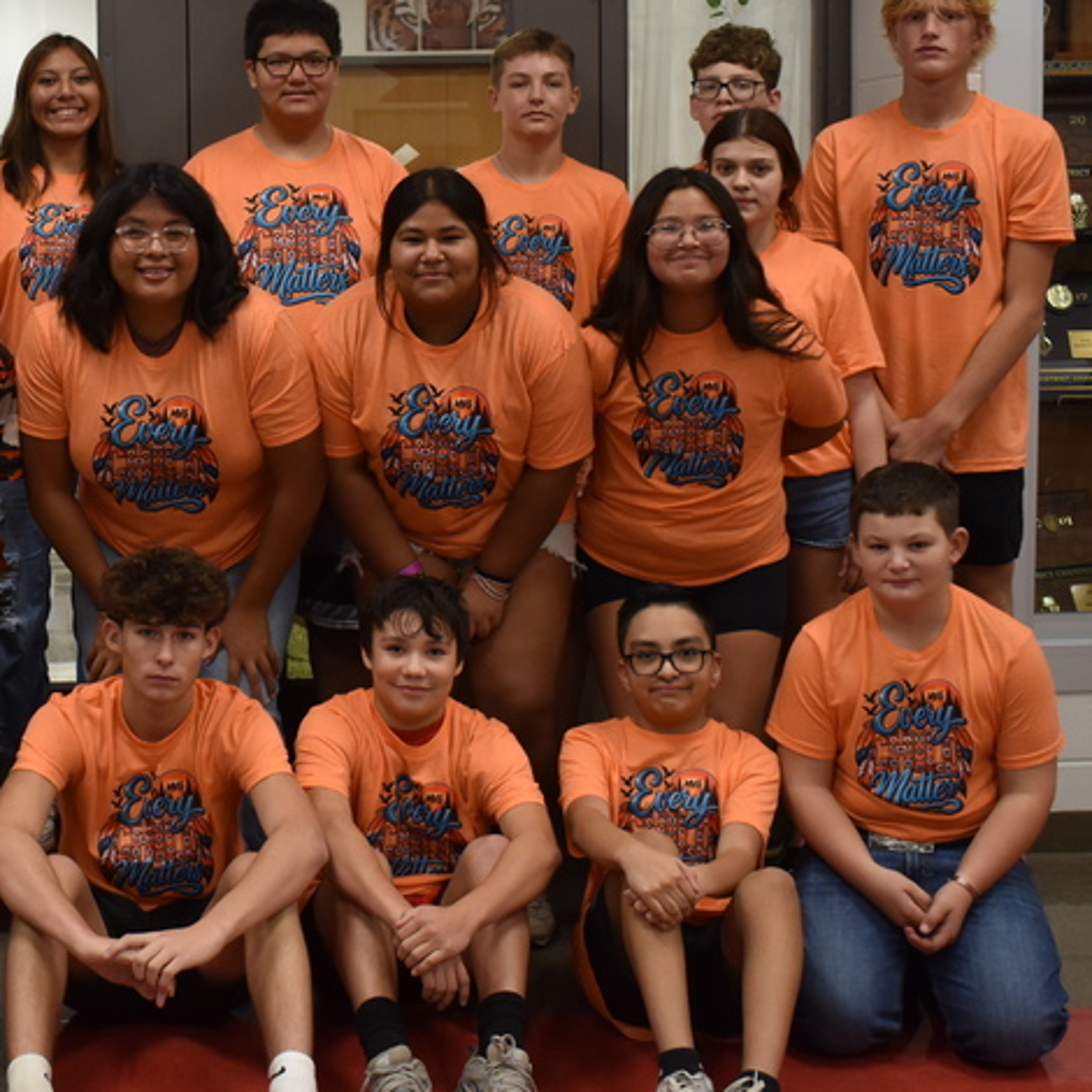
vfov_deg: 26.8
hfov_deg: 26.2
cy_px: 408
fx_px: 2282
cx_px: 149
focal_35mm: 64
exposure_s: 1/125
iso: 1000
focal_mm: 23
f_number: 3.8
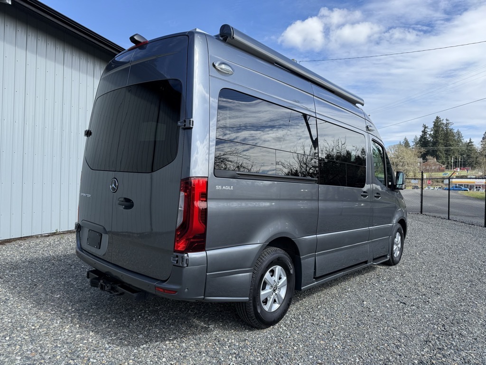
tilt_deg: +2.6
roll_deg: -1.4
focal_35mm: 24
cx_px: 243
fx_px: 337
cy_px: 182
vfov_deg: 56.8
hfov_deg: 71.6
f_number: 1.78
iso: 80
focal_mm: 6.76
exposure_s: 1/2232
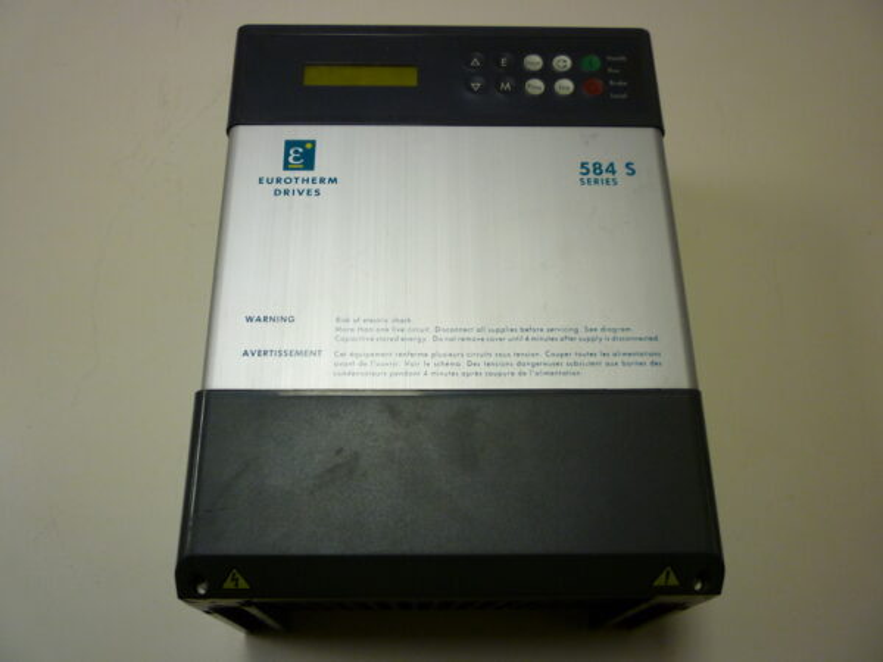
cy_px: 331
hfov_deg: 61.7
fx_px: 740
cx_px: 442
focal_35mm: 29
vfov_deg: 48.2
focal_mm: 5.2
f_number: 3.3
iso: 200
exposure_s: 1/30
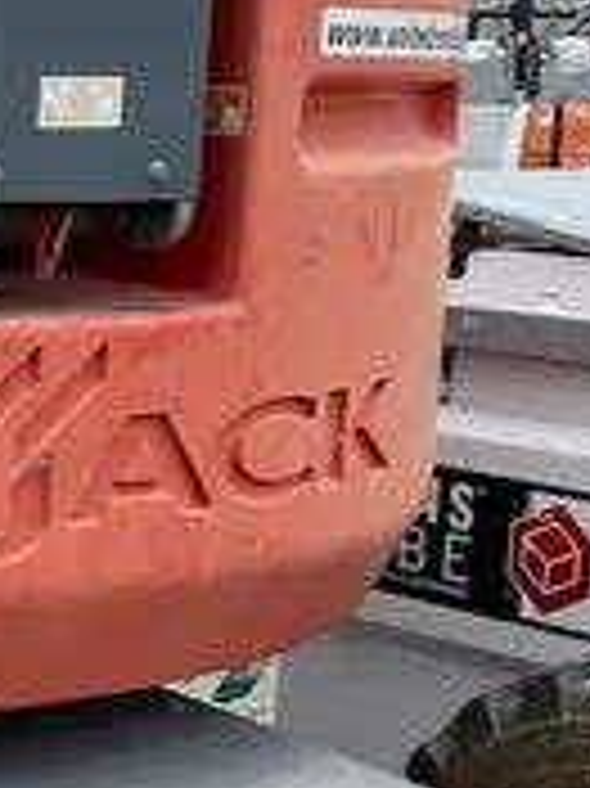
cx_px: -450
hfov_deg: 12.5
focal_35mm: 109
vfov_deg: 18.0
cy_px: 453
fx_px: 2480
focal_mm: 4.2
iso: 50
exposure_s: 1/988
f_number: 1.6
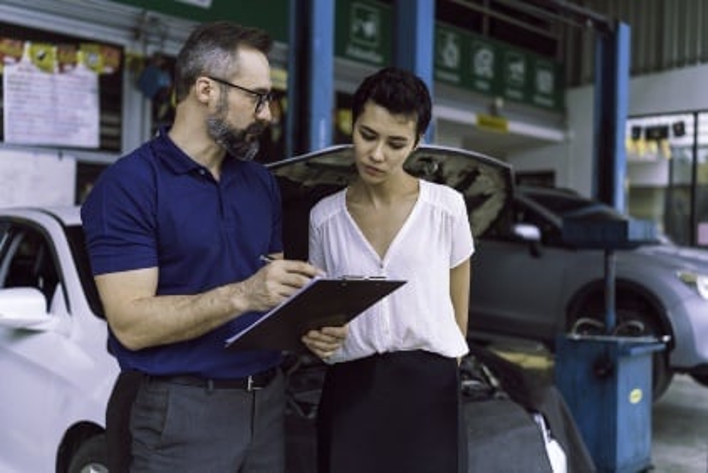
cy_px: 236
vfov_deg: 33.5
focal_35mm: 40
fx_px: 787
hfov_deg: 48.4
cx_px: 354
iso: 100
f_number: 2
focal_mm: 40
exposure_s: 1/500
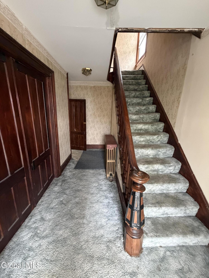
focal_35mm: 14
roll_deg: -1.5
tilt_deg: -13.6
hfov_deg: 85.7
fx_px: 113
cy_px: 139
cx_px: 104
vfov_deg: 102.1
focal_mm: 2.22
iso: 640
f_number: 2.2
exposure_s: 1/60
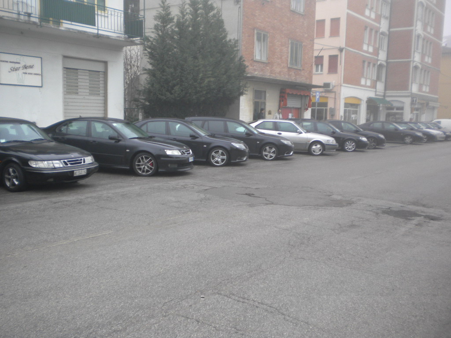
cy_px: 169
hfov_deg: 52.6
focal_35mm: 35
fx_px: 456
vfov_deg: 40.7
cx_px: 226
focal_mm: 6.3
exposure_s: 1/67.8
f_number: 3.1
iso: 80
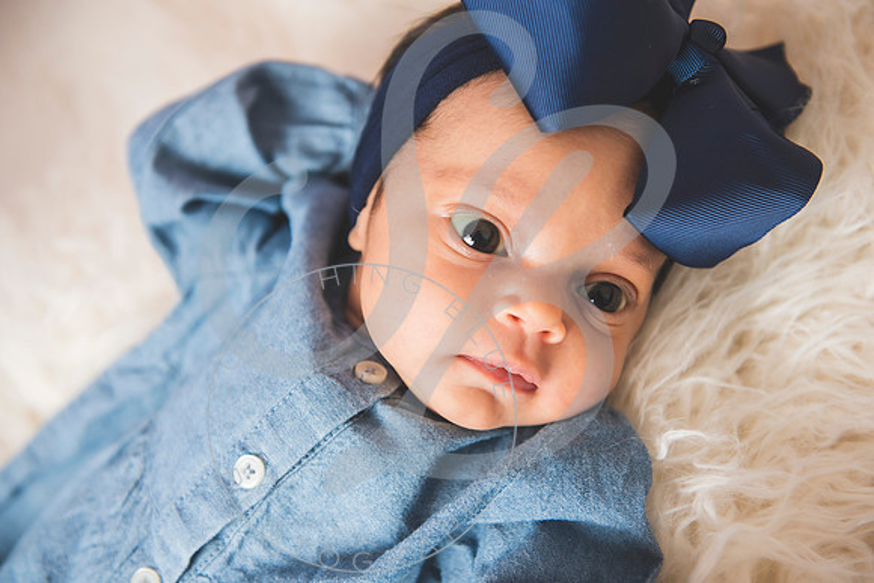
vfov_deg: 27.0
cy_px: 292
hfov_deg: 39.6
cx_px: 437
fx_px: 1214
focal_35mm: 50
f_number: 3.5
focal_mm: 50
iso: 200
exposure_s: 1/125
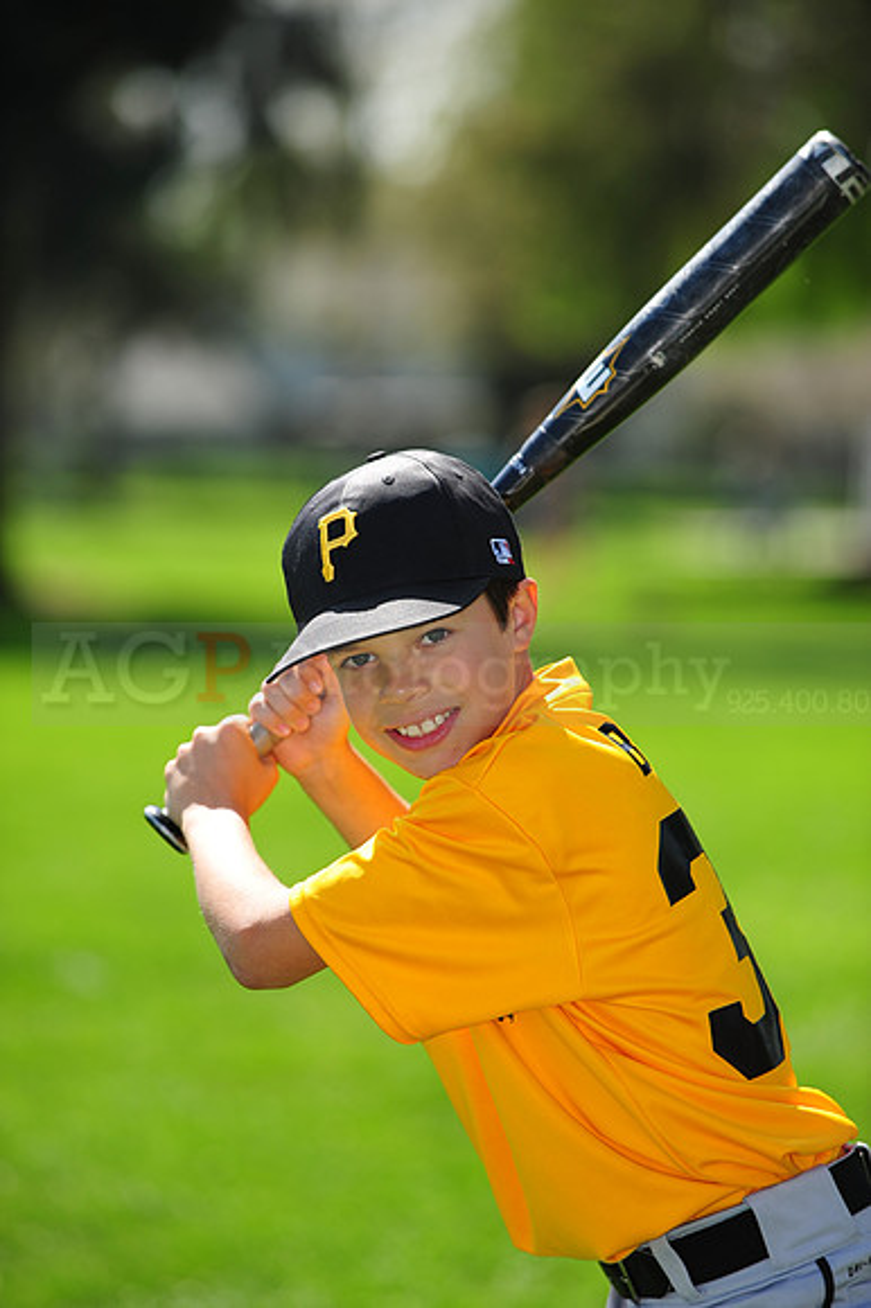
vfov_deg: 10.3
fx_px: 7266
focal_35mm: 200
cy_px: 654
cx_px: 436
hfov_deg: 6.9
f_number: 4.5
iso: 200
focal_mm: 200
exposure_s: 1/800
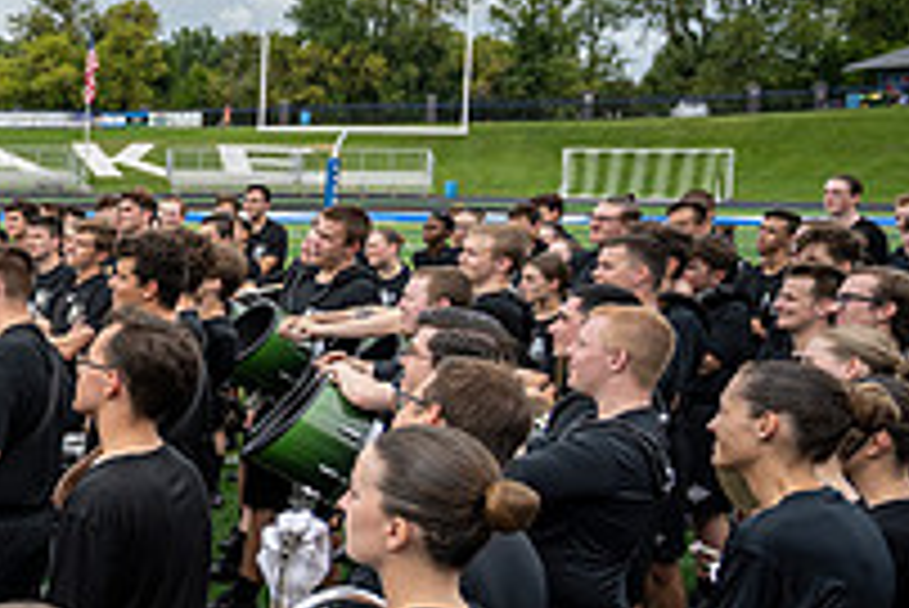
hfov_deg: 24.3
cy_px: 331
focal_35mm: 69
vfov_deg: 19.8
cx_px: -364
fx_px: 1743
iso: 125
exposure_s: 1/800
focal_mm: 24
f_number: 4
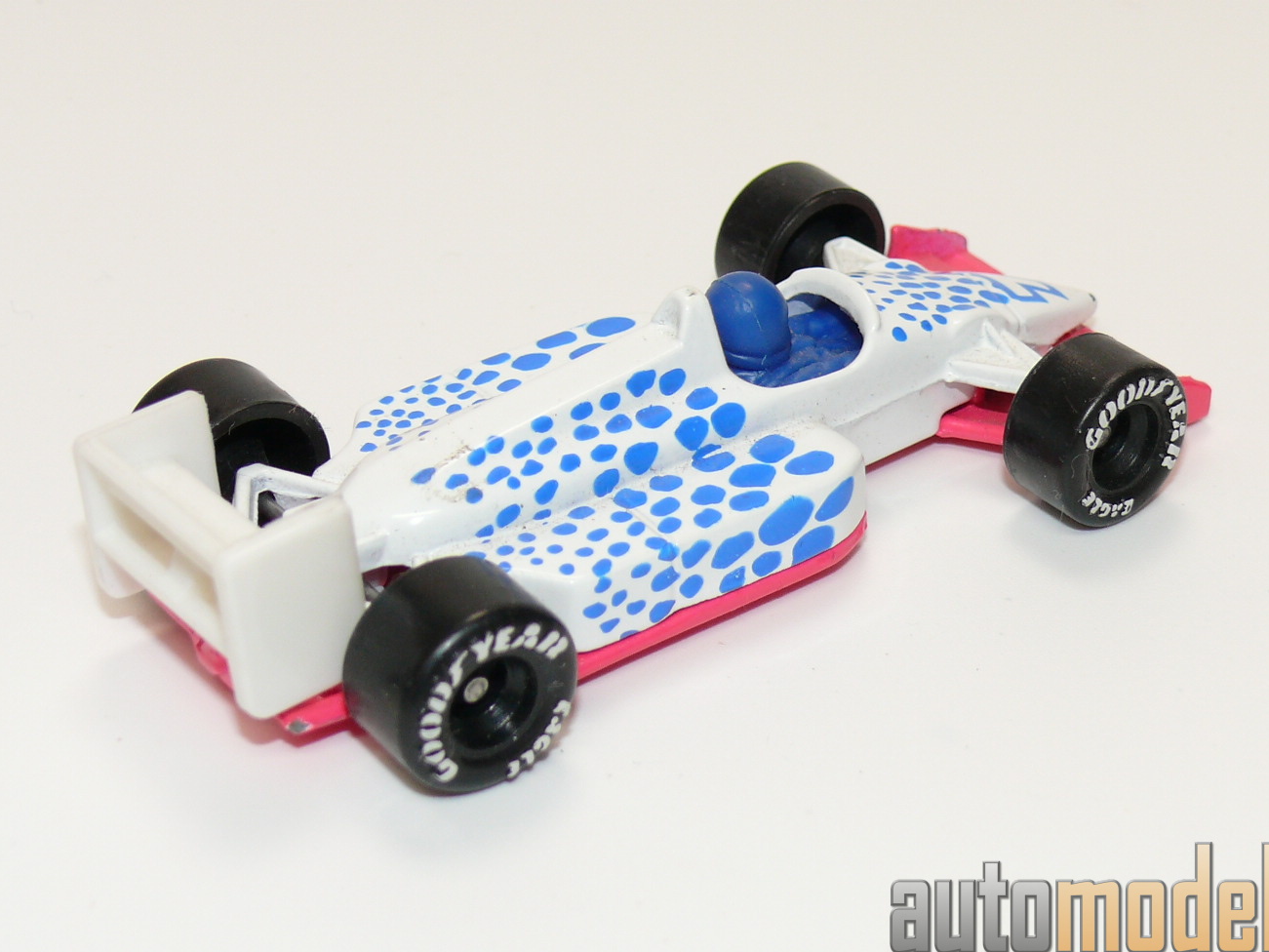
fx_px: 3336
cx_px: 665
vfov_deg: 16.2
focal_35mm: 91
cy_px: 406
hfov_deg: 21.5
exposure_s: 1/30
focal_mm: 11.3
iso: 100
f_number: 4
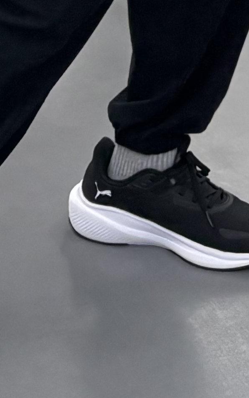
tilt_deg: -5.2
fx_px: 1801
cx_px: 401
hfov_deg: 7.7
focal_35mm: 166
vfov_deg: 10.8
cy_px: -555
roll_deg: -2.2
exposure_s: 1/183
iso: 125
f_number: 1.6
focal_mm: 5.96
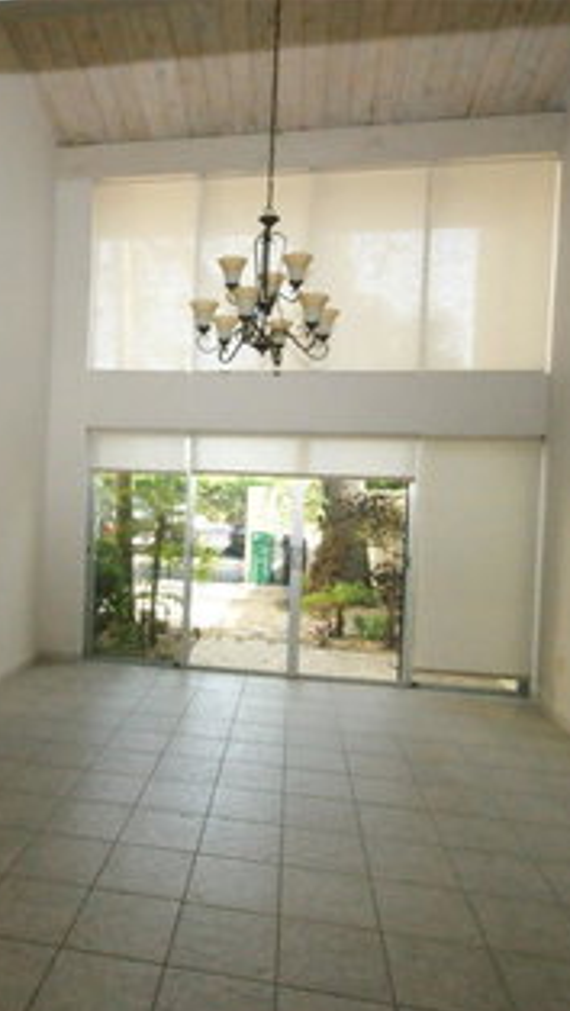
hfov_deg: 46.3
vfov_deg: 76.3
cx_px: 155
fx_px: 644
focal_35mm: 24
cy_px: 510
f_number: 13
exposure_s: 1/100
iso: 3200
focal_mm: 10
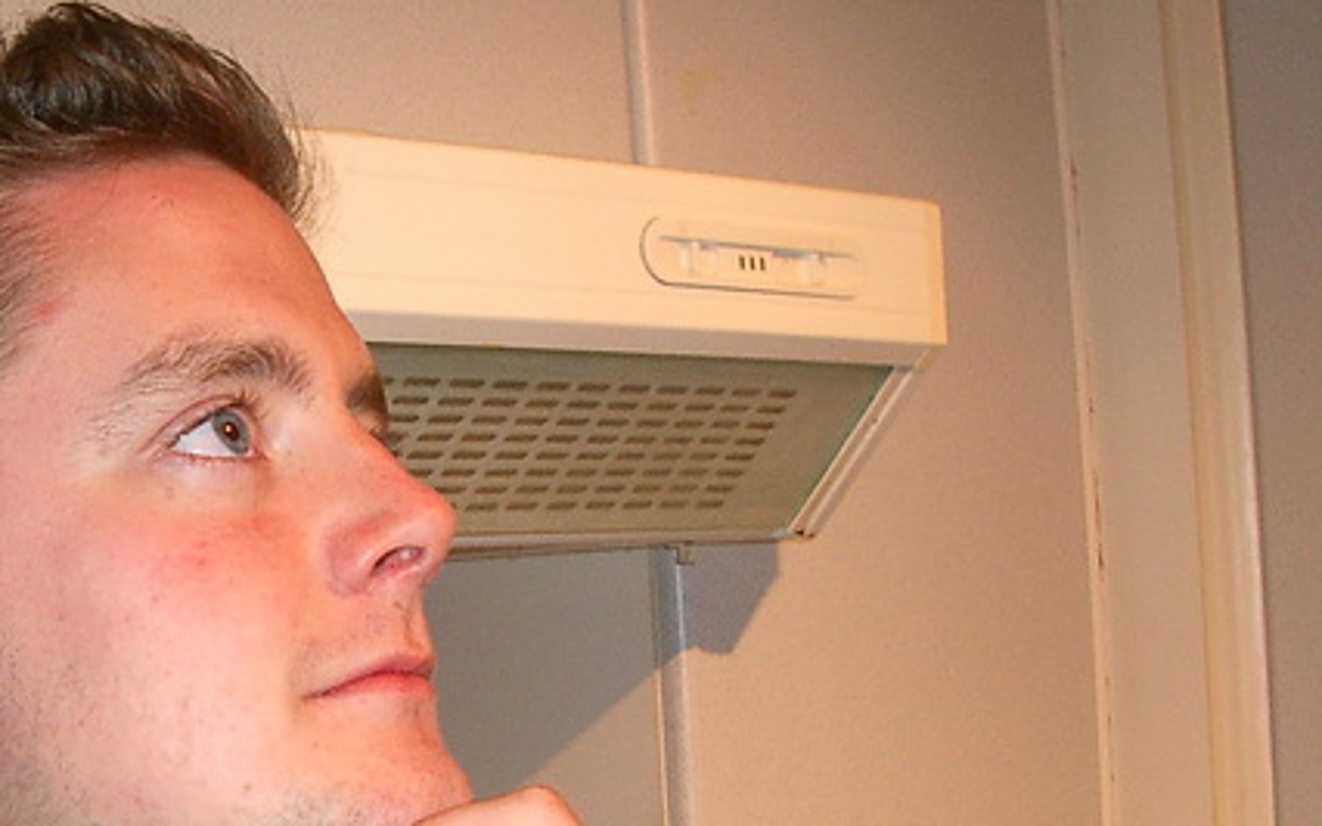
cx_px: 205
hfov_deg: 28.9
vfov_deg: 18.6
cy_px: 696
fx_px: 2485
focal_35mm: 69
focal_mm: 5.8
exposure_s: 1/40
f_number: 2.6
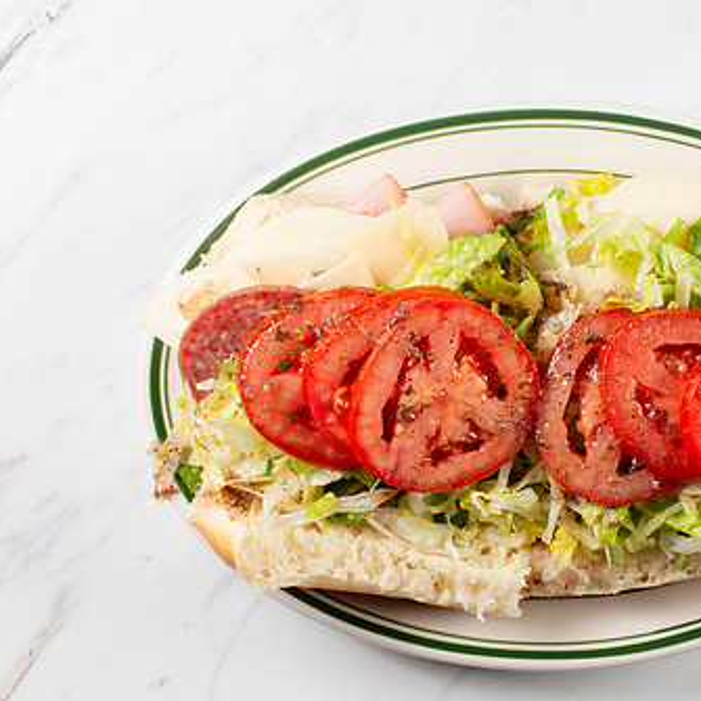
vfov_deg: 16.9
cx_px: 522
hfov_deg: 16.8
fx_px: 2360
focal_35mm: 103
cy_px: 456
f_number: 13
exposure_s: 1/200
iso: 200
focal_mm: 50
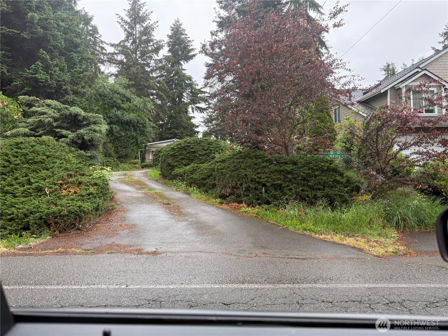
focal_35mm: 24
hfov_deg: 71.6
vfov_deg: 56.8
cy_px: 168
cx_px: 224
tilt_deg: +2.5
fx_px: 311
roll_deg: +3.1
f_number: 1.78
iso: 100
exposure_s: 1/831
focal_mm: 6.76
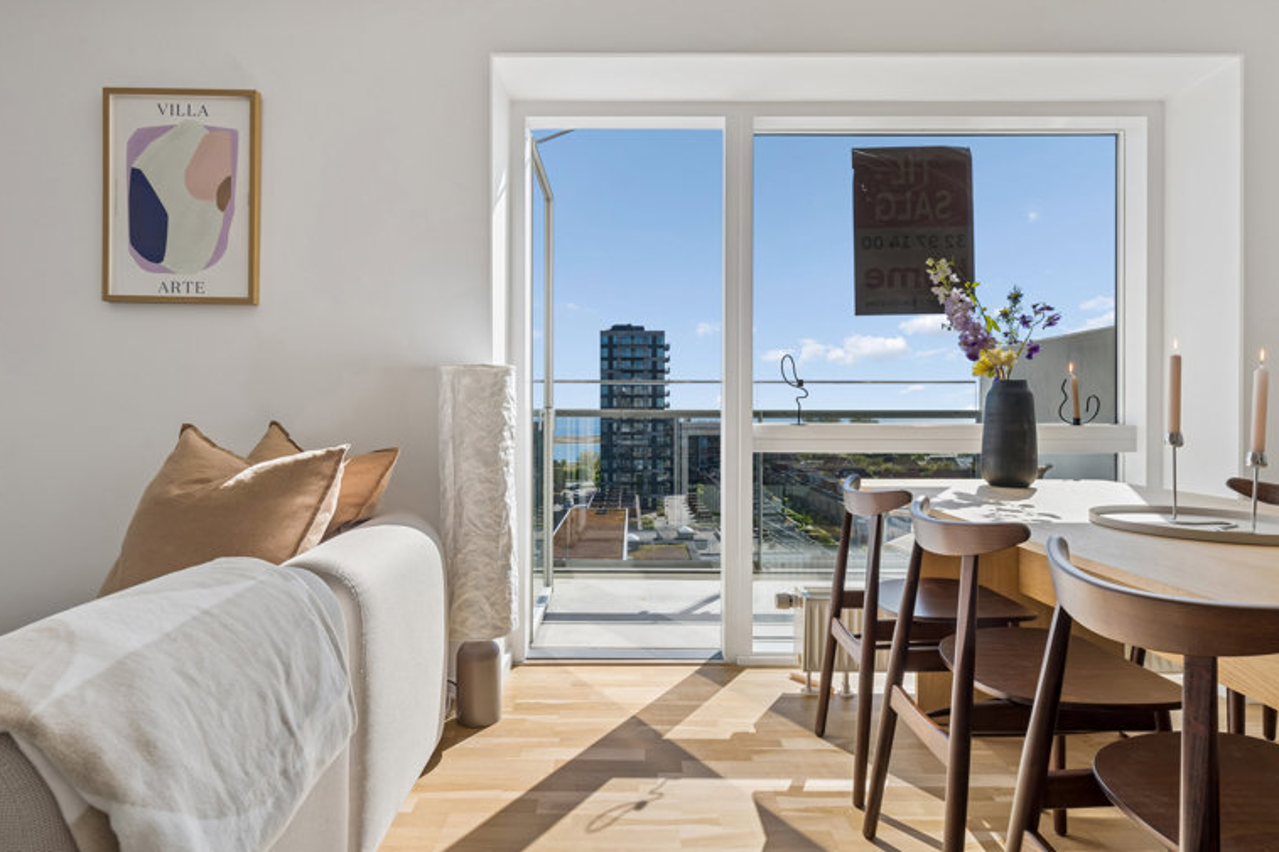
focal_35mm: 19
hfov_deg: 86.9
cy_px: 416
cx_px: 628
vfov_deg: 64.5
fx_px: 675
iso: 160
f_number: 11
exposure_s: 1/160
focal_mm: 18
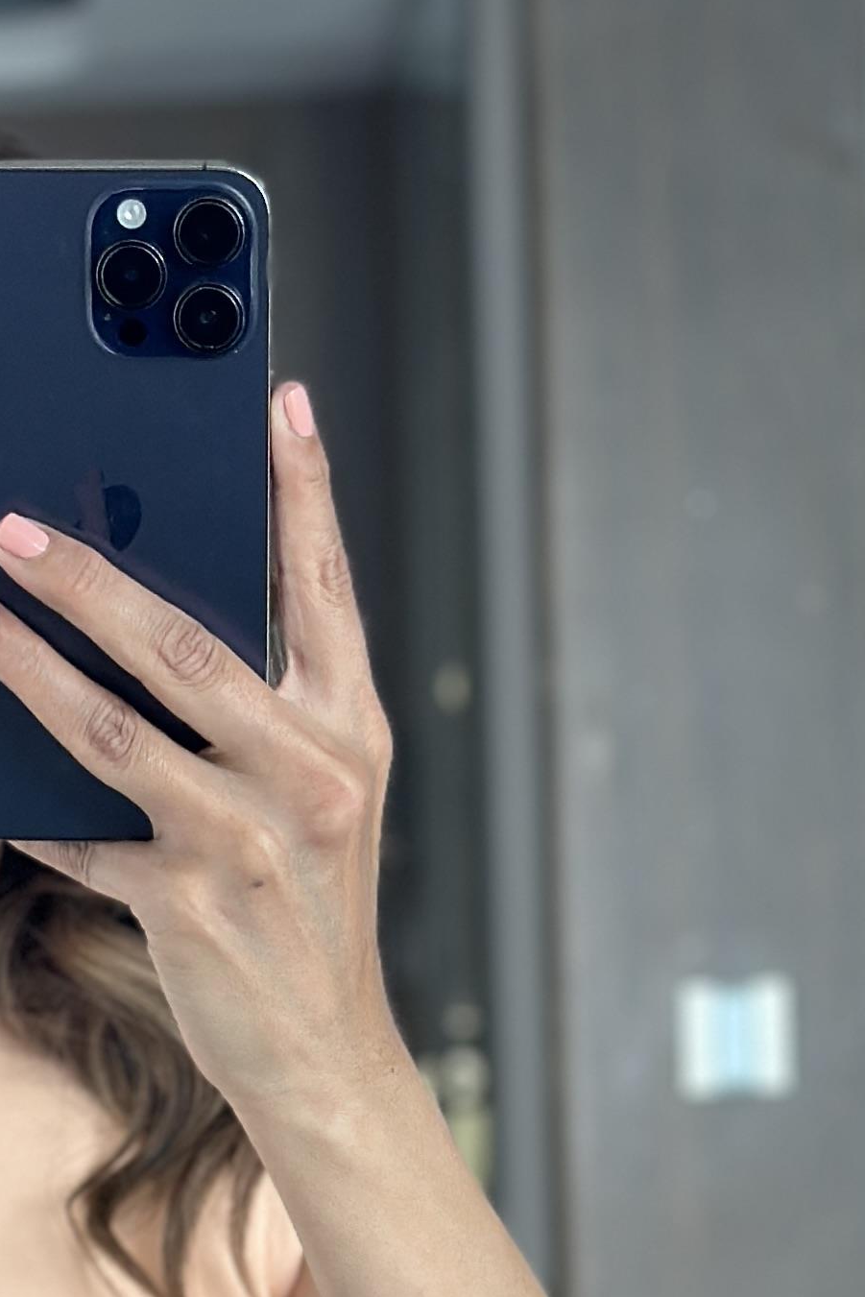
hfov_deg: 9.2
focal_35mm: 149
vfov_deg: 13.5
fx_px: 5368
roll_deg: +2.0
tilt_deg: -16.5
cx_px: 5
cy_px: 1453
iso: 125
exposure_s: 1/70
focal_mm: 6.86
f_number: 1.78
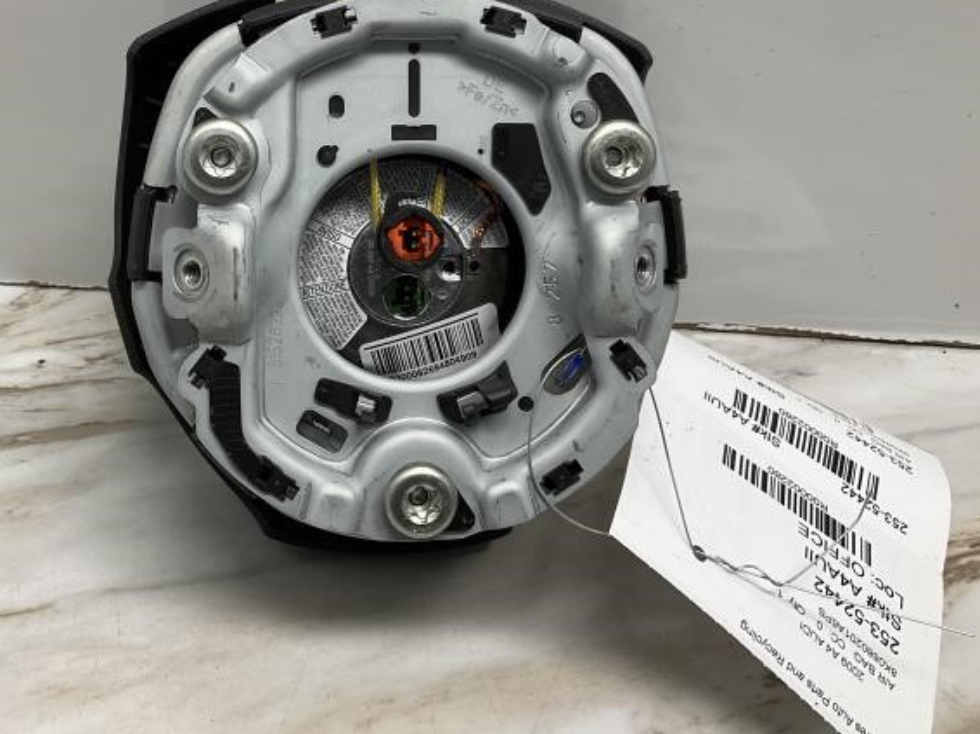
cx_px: 326
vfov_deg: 34.7
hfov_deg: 45.1
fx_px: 1160
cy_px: 230
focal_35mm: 41
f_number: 1.8
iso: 25
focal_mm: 3
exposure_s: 1/478
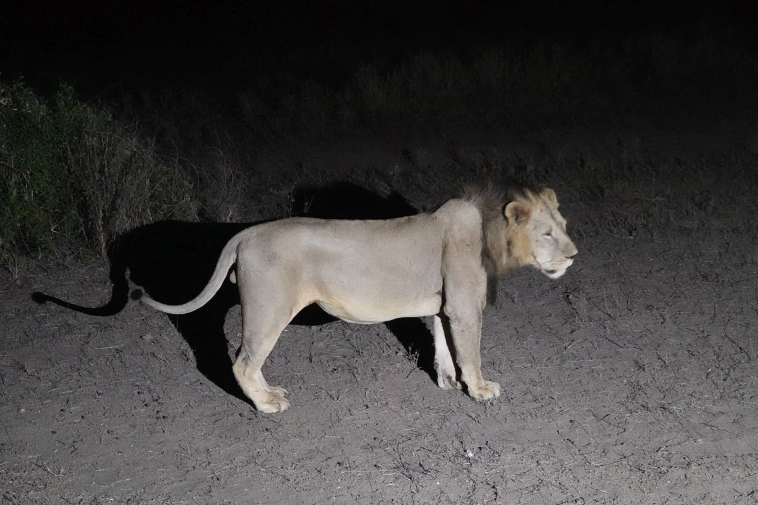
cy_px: 252
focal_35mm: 63
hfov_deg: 31.9
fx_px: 1326
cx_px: 379
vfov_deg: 21.6
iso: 6400
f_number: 3.5
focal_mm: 23.09
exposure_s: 1/15
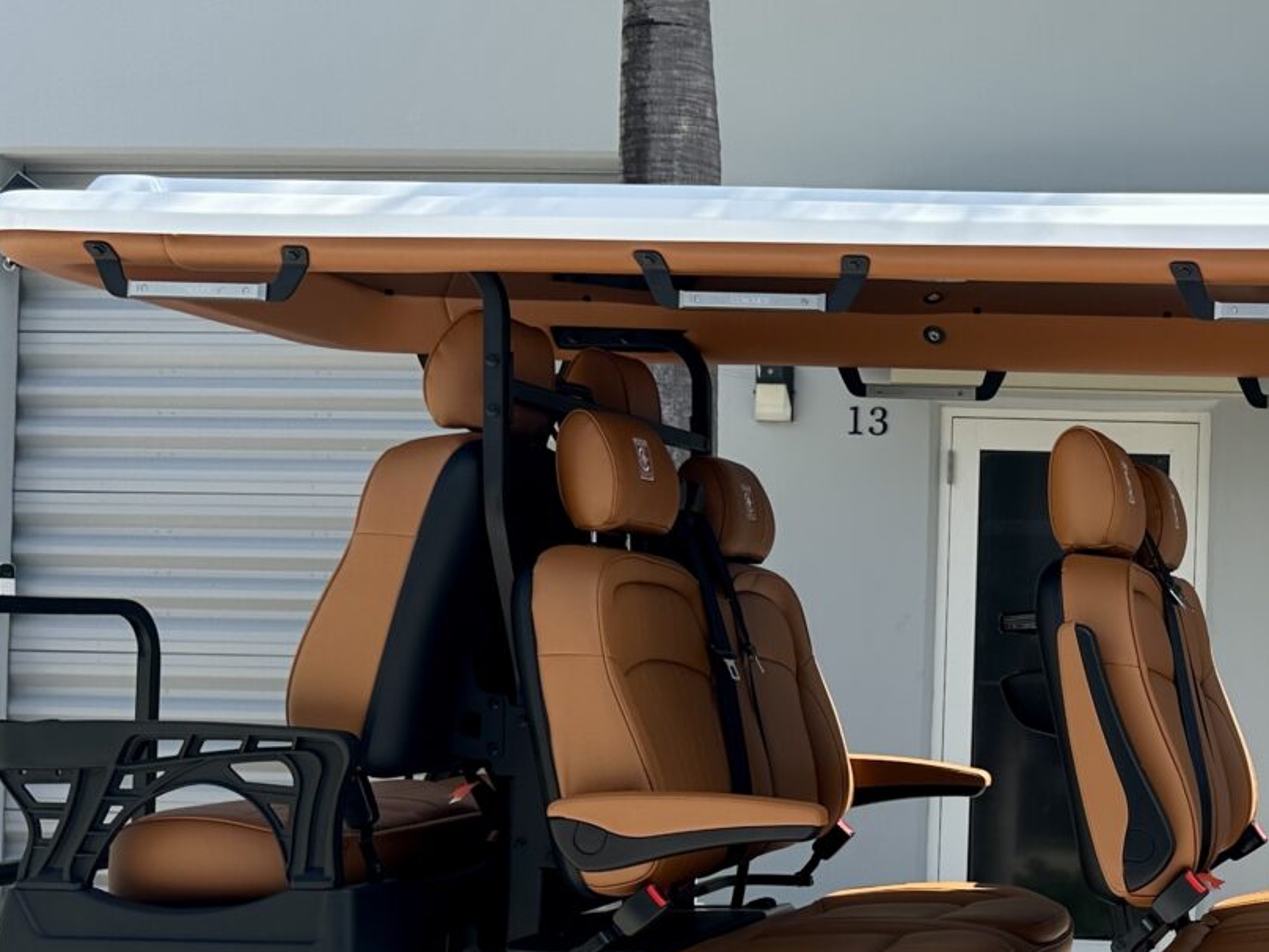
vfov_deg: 25.4
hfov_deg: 31.6
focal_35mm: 57
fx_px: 2090
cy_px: 691
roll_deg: -1.8
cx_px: 1227
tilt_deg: -1.6
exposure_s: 1/2353
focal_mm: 6.86
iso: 80
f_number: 1.78
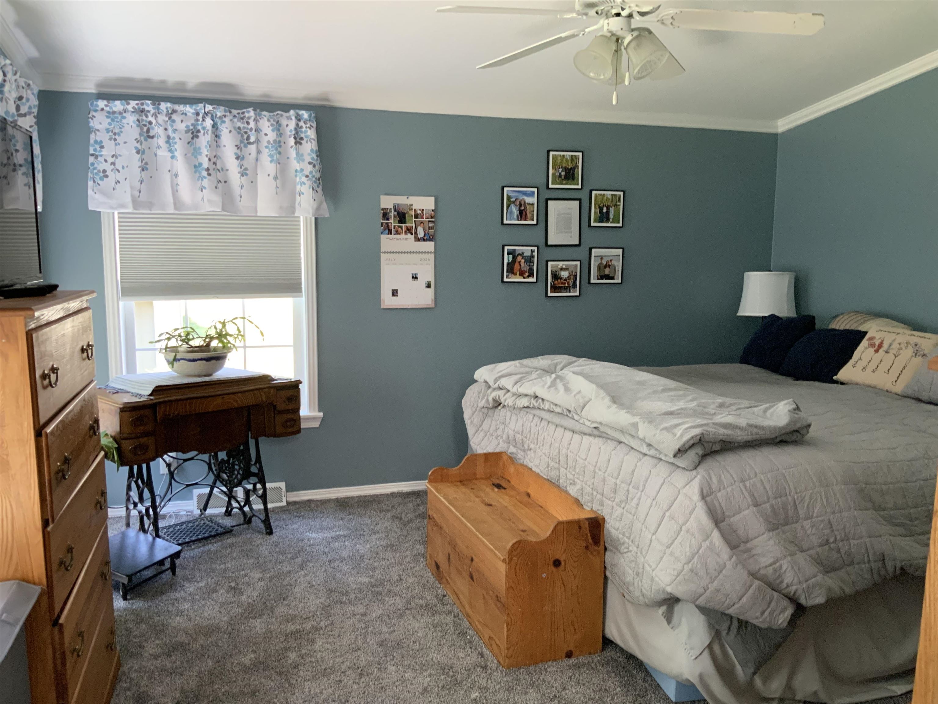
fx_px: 786
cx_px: 469
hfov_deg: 61.7
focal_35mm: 29
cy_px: 352
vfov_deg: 48.2
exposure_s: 1/60
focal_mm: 3
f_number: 1.8
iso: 160
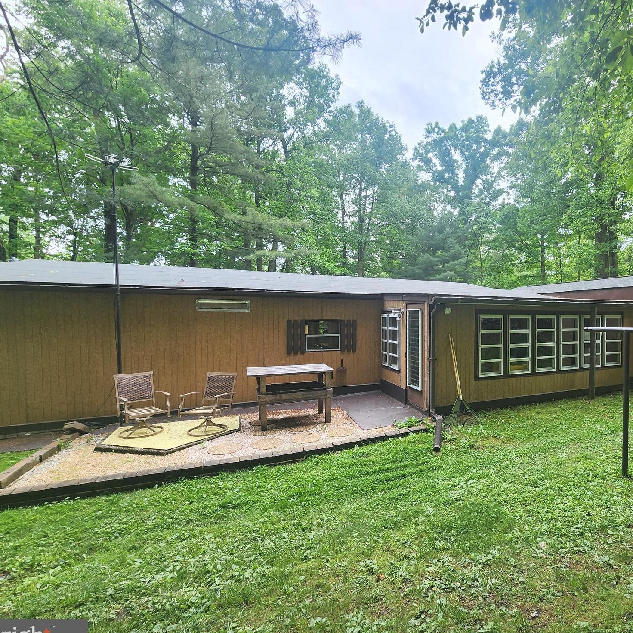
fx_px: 331
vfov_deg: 87.4
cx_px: 421
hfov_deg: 84.5
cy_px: 324
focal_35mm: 16
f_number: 2.2
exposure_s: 1/197
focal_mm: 2.2
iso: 50
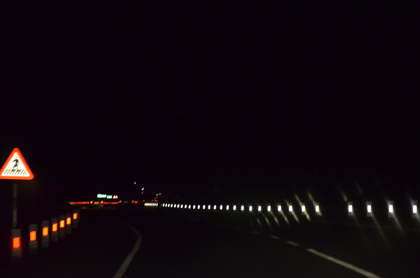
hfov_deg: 14.9
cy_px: 139
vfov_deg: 9.9
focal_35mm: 138
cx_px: 210
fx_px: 1607
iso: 4000
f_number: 5.6
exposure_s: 1/50
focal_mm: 92
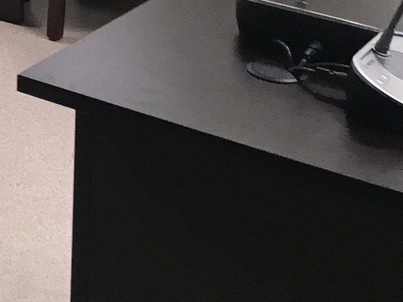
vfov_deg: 9.5
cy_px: -384
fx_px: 1642
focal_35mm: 141
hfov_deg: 12.6
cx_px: -341
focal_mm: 4.15
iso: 32
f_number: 2.2
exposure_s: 1/33
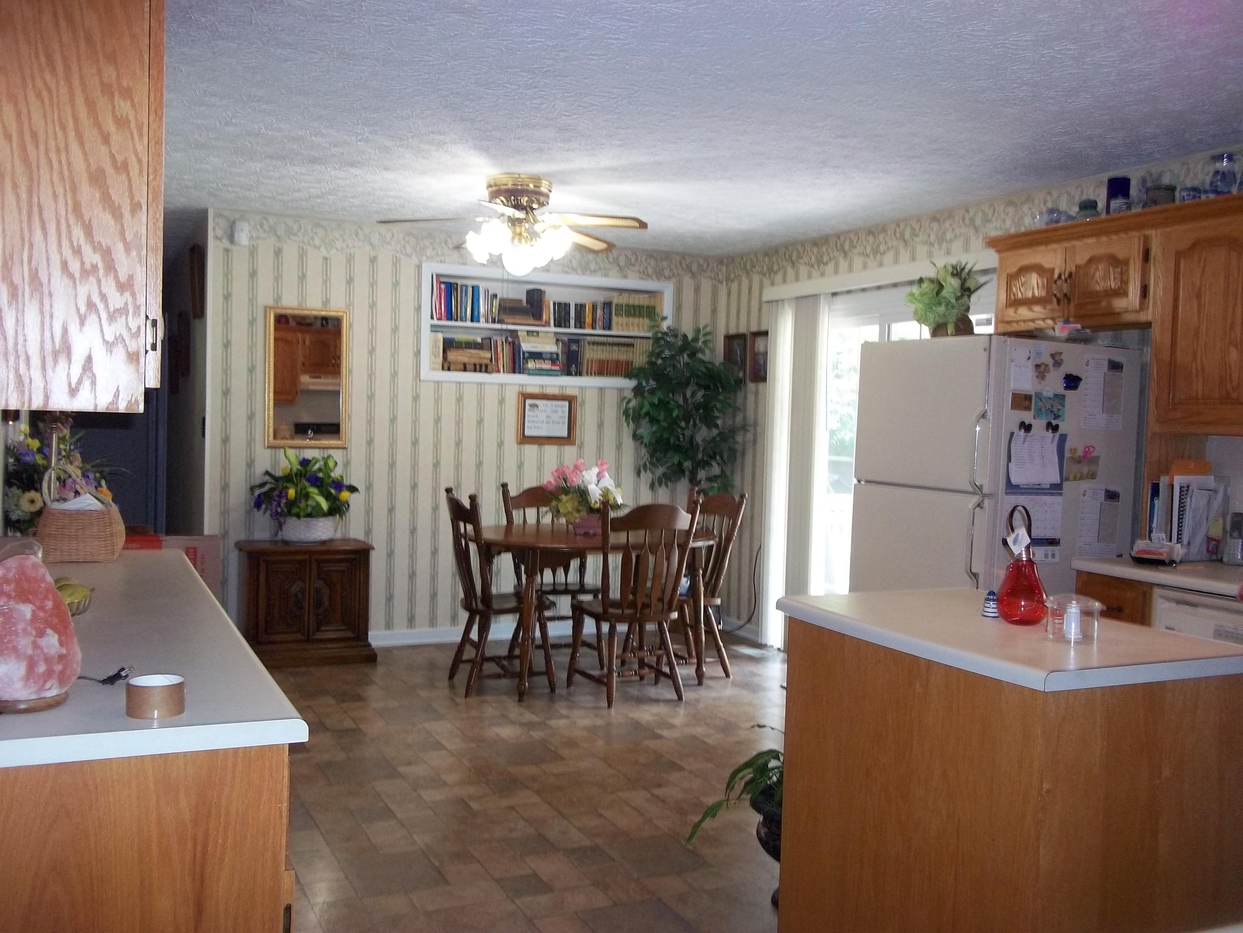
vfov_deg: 44.2
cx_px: 622
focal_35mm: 32
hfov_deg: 56.8
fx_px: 1149
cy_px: 466
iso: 160
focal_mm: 5.7
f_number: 2.9
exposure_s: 1/30
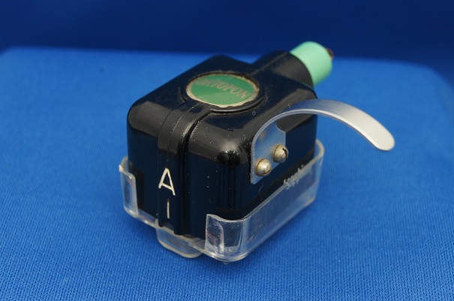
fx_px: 1064
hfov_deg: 24.1
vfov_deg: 16.1
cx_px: 227
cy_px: 147
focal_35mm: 85
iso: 400
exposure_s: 1/5
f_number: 14
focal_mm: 55
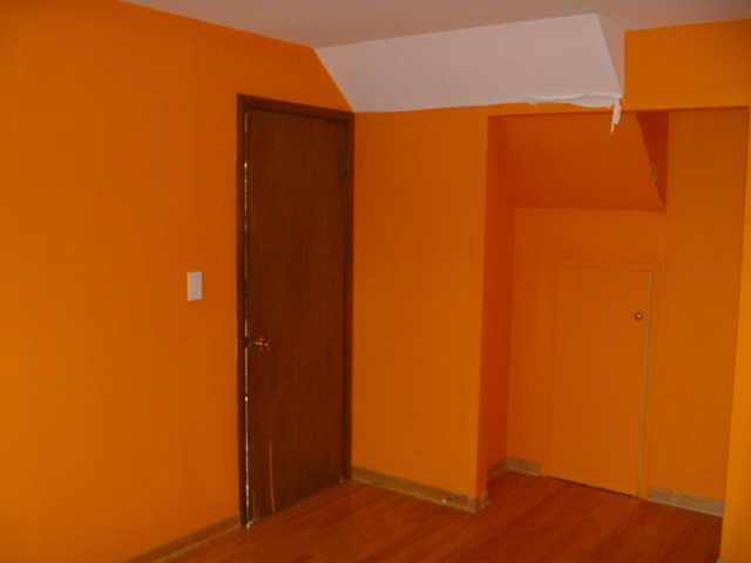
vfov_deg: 40.7
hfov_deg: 52.6
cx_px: 376
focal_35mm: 35
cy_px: 282
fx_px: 759
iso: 320
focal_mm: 6.3
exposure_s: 1/30
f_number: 3.5
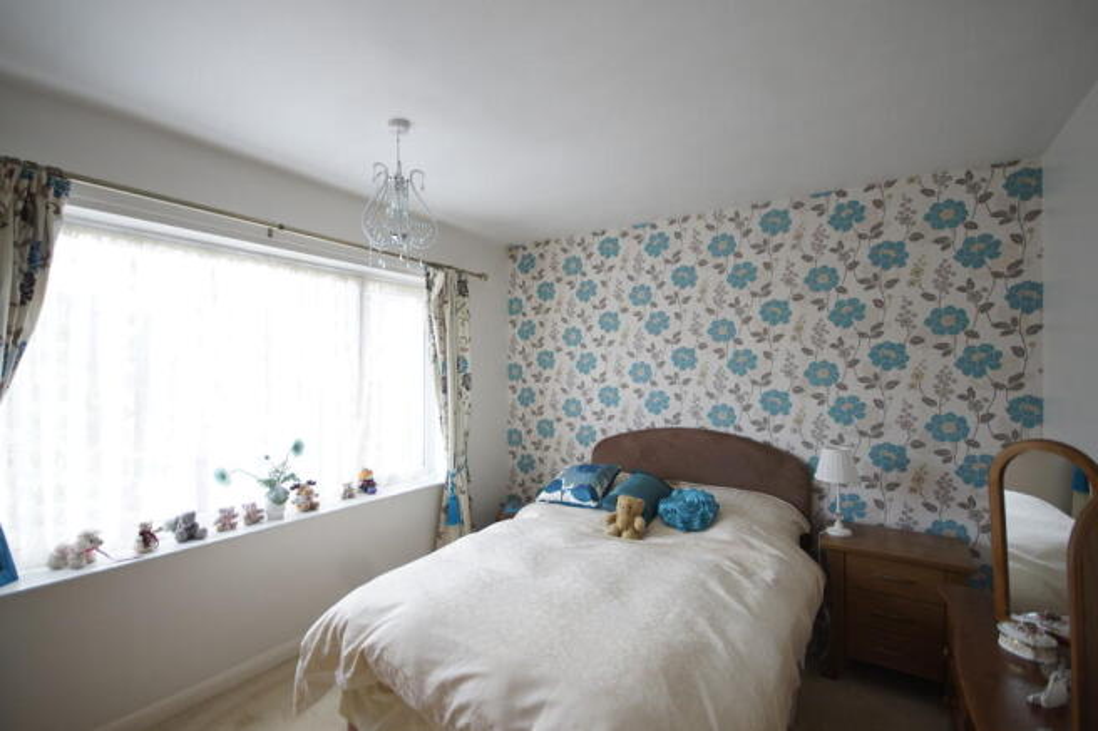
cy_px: 366
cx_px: 549
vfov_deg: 77.3
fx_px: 457
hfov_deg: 100.4
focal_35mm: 15
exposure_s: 1/60
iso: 400
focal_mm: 10
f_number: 4
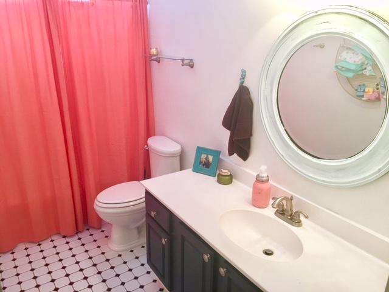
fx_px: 326
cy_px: 146
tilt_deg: -18.7
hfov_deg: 61.7
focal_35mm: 29
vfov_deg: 48.2
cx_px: 194
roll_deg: -0.5
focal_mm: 4.15
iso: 25
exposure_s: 1/15
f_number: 2.2
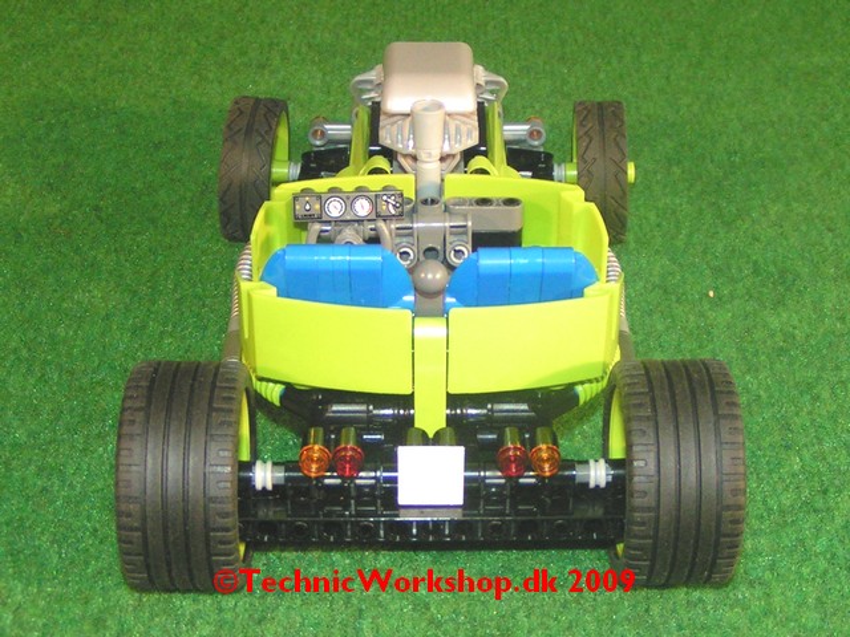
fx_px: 933
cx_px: 425
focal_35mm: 38
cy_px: 318
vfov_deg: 37.7
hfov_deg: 49.0
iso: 200
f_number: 2.8
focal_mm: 5.8
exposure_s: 1/40
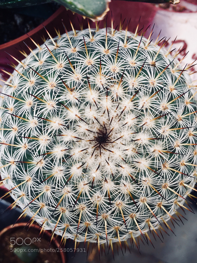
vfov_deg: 61.7
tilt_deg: -81.0
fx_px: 220
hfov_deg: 48.2
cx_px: 98
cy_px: 132
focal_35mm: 29
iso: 50
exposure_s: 1/100
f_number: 2.2
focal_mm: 4.15
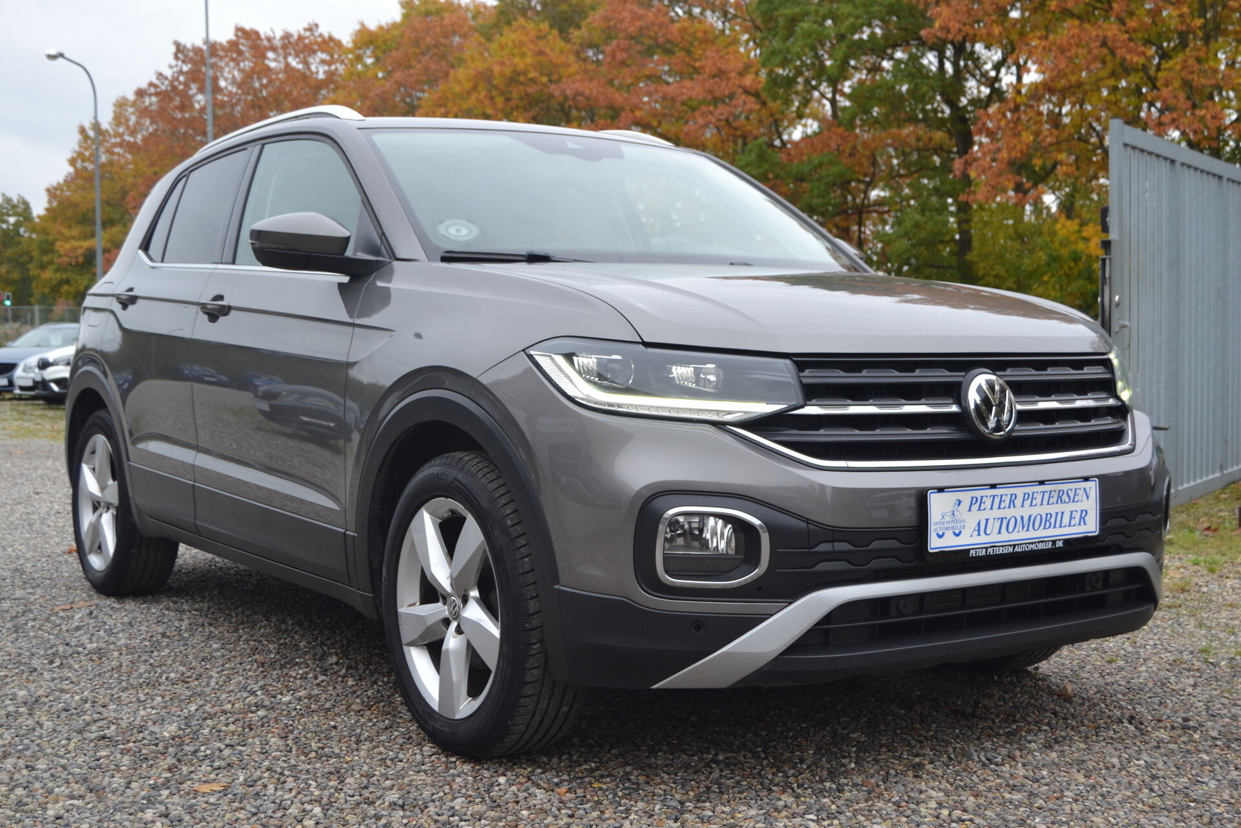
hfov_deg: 43.6
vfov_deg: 29.9
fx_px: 1551
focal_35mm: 45
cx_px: 620
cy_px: 414
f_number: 5.6
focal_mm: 30
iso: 160
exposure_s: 1/125
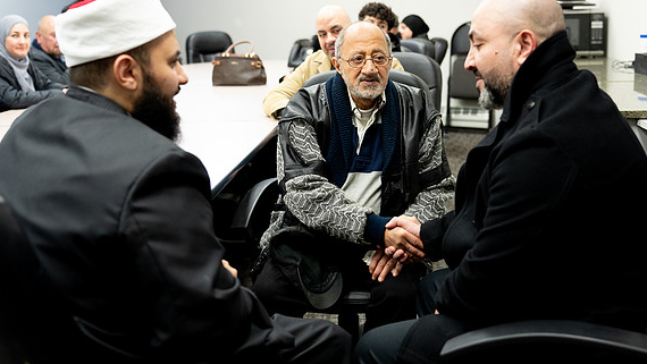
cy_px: 136
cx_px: 361
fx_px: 789
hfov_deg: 44.5
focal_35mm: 46
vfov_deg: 25.9
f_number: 2.8
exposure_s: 1/160
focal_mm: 39
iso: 1250
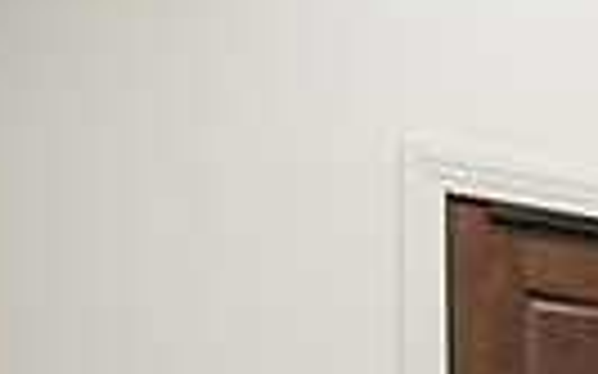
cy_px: 818
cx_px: 1169
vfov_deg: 10.8
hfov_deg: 15.7
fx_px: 1743
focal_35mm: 107
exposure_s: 1/125
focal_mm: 24
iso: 640
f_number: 2.8
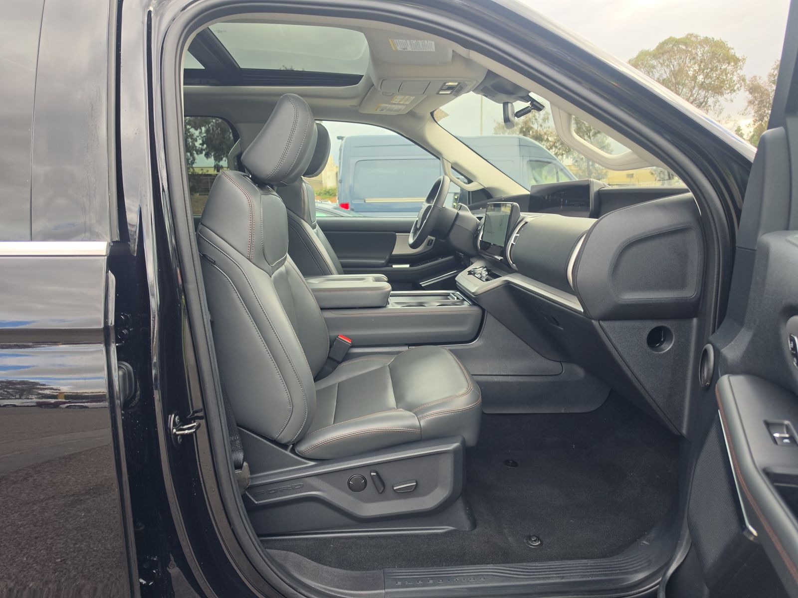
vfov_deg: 58.9
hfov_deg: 73.9
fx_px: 530
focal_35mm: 23
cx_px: 399
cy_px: 299
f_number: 1.4
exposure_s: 1/231
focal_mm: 6.5
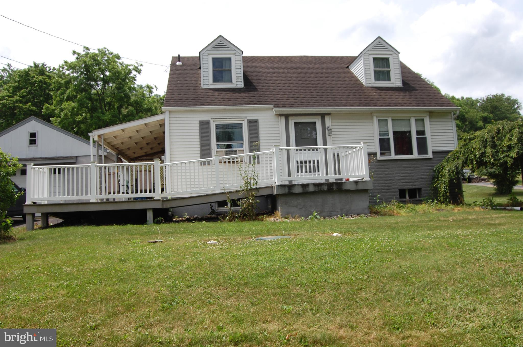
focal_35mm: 52
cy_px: 174
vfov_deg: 25.7
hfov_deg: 37.9
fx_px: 762
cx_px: 262
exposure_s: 1/400
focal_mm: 35
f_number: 10
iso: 200
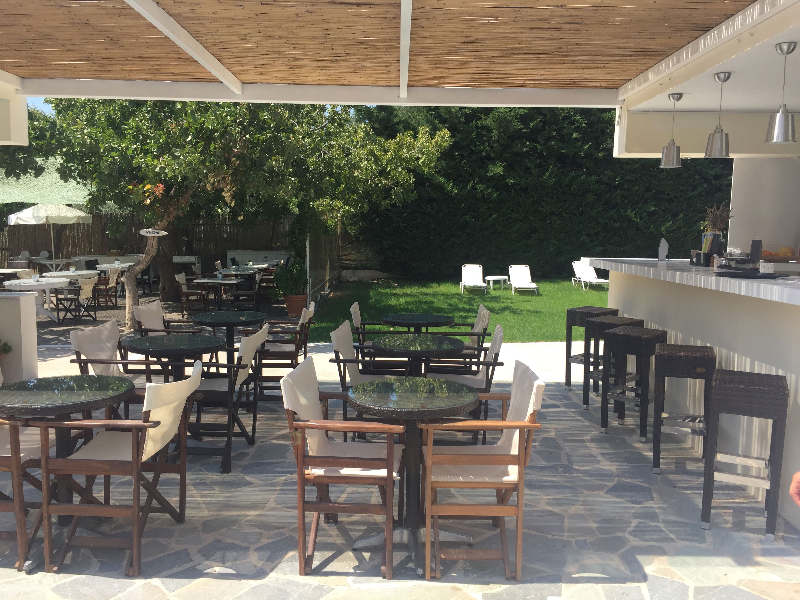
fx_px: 670
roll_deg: -2.0
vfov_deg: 48.2
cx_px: 400
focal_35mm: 29
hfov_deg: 61.7
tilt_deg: -7.4
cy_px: 300
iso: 32
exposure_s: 1/1130
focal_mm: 4.15
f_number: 2.2
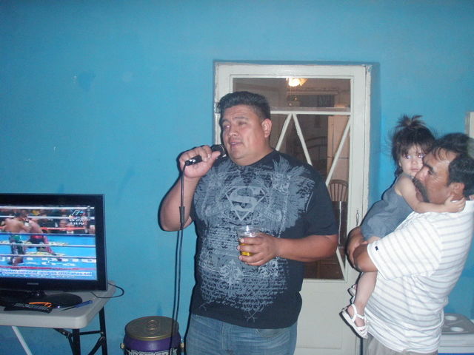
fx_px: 520
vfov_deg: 37.7
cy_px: 178
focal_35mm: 38
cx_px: 237
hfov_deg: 49.0
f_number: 3.5
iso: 320
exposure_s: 1/30
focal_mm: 6.7
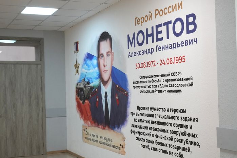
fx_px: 342
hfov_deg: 38.2
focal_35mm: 52
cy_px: 79
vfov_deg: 26.0
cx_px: 118
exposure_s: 1/125
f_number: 8
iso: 2000
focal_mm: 52
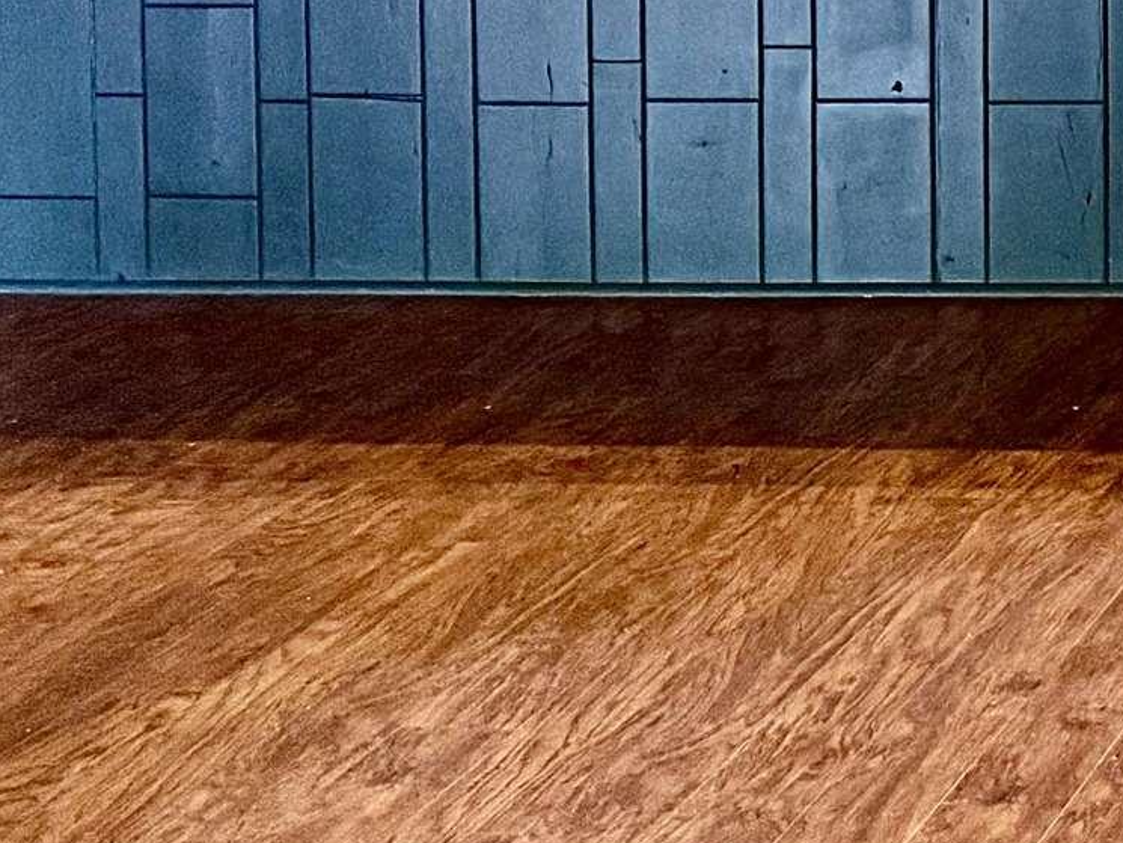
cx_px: 1868
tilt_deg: -1.7
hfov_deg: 17.1
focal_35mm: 99
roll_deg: +0.7
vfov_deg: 13.8
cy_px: -511
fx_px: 3212
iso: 320
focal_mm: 6.76
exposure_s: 1/60
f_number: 1.78
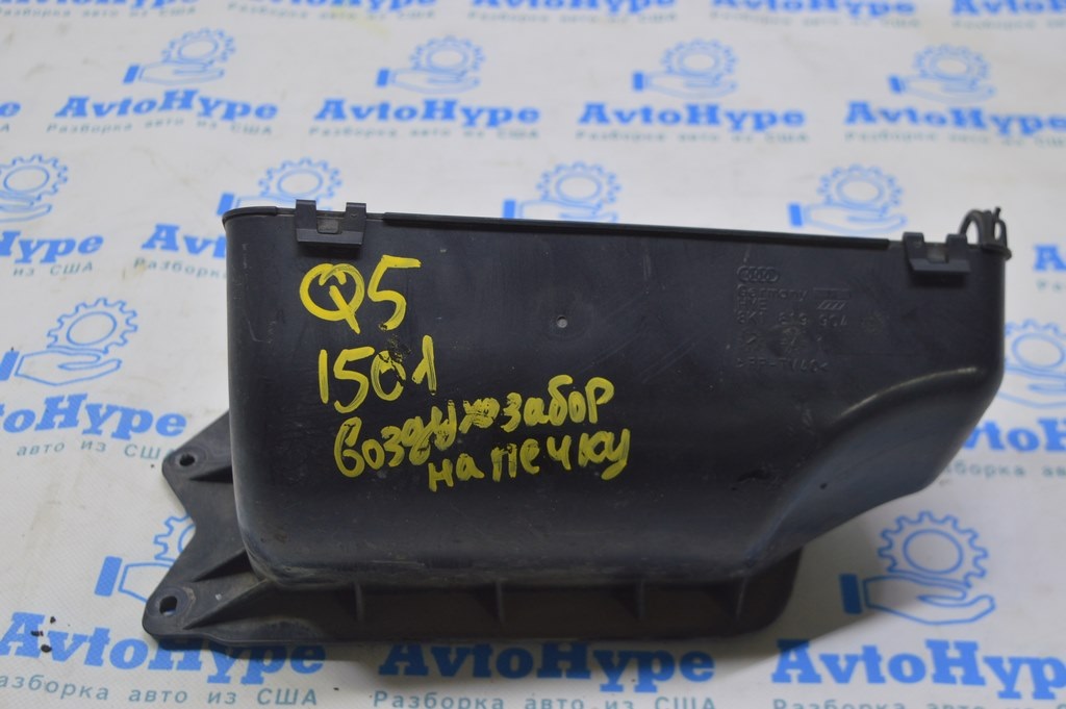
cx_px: 533
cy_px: 354
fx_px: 1509
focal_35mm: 51
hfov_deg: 38.9
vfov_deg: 26.4
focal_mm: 34
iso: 400
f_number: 5.6
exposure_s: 1/25
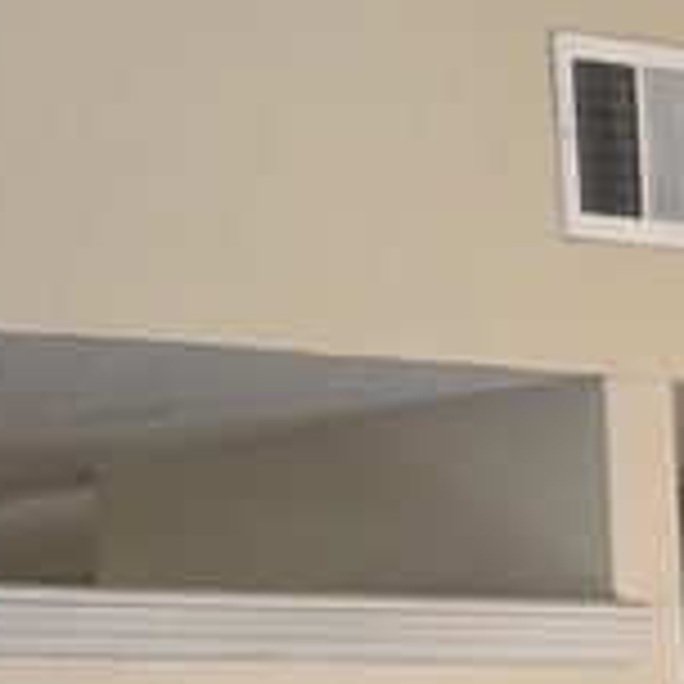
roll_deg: +1.8
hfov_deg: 7.5
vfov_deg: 8.5
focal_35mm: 201
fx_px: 4493
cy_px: 1058
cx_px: -1436
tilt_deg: +0.2
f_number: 1.78
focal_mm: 6.76
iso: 64
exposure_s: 1/120
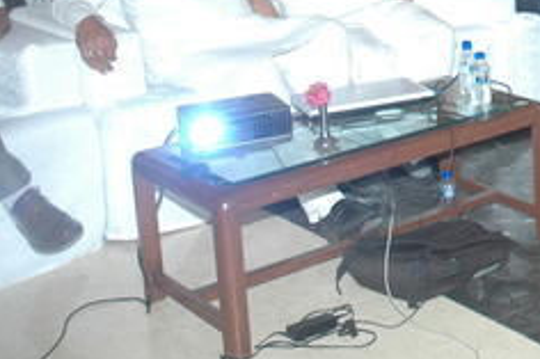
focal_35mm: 84
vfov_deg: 15.7
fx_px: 1259
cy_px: -54
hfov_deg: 22.0
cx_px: 684
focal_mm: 22
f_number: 4.5
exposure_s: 1/60
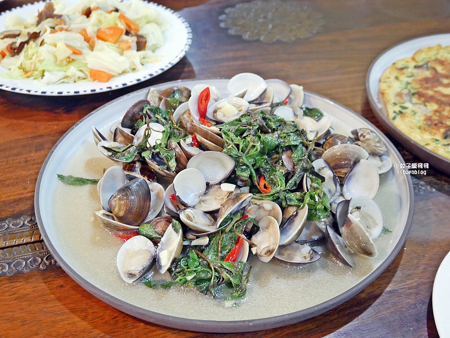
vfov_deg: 34.4
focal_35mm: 42
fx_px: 546
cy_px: 169
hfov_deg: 44.8
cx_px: 225
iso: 2000
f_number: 4.6
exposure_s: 1/60
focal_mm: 21
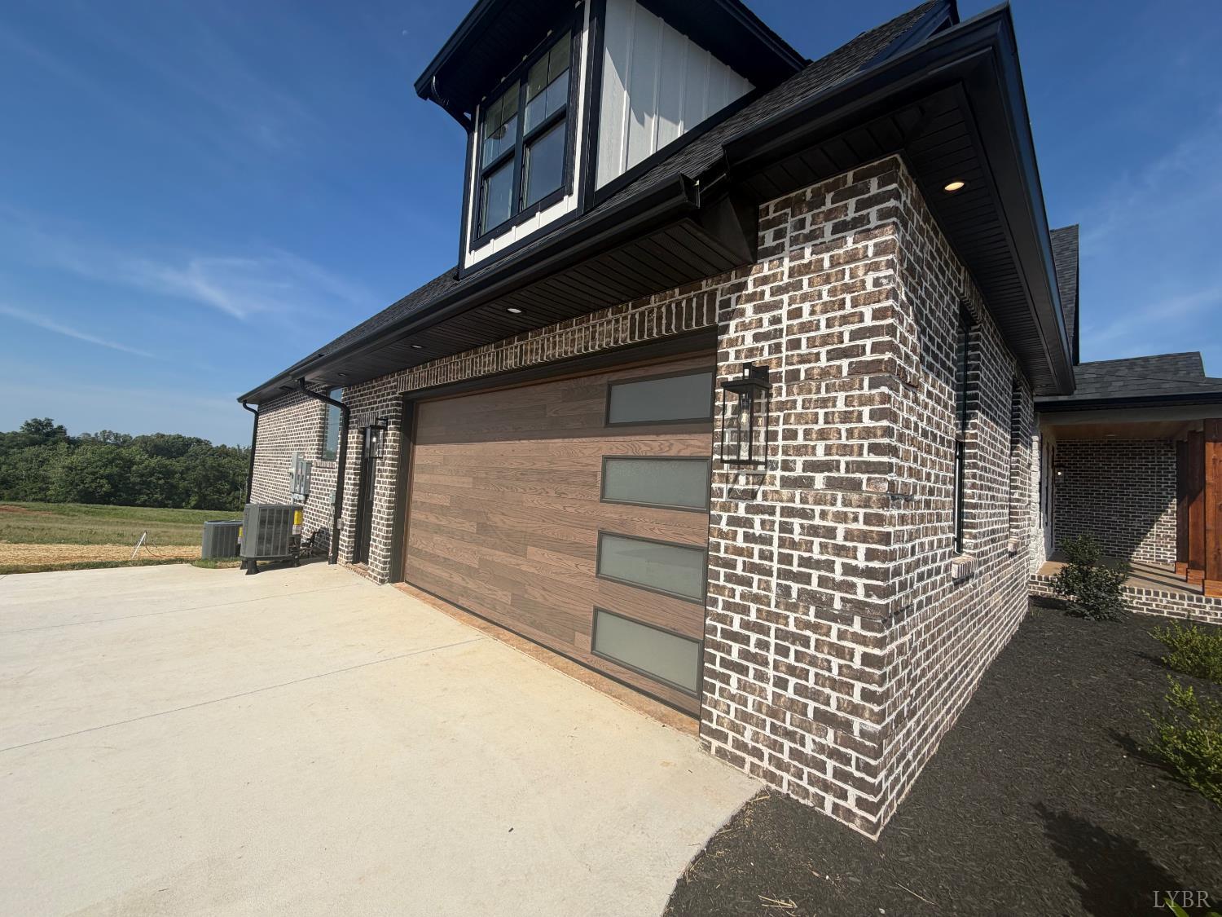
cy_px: 458
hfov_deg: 102.1
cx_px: 611
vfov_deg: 85.7
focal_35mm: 14
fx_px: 494
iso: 20
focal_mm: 2.22
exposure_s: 1/1145
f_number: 2.2
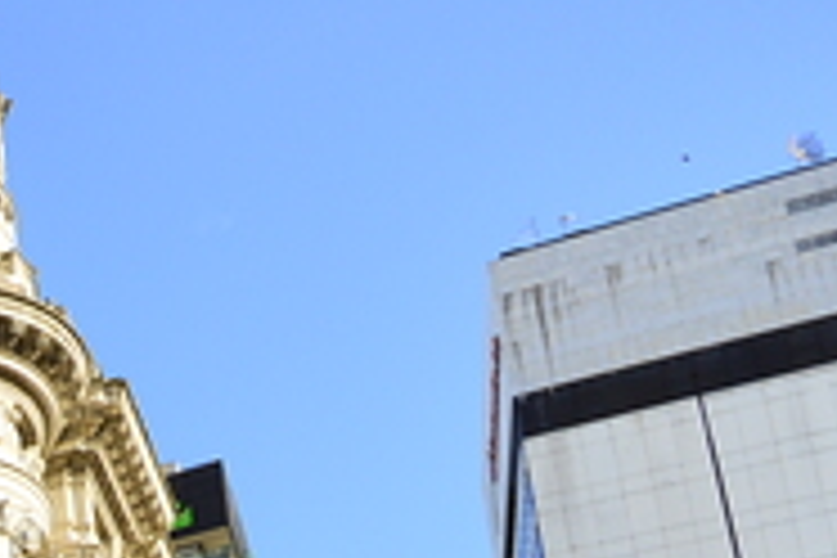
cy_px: 1125
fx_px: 1604
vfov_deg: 15.6
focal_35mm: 69
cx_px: -644
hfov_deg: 20.8
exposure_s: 1/1600
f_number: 4
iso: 500
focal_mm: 16
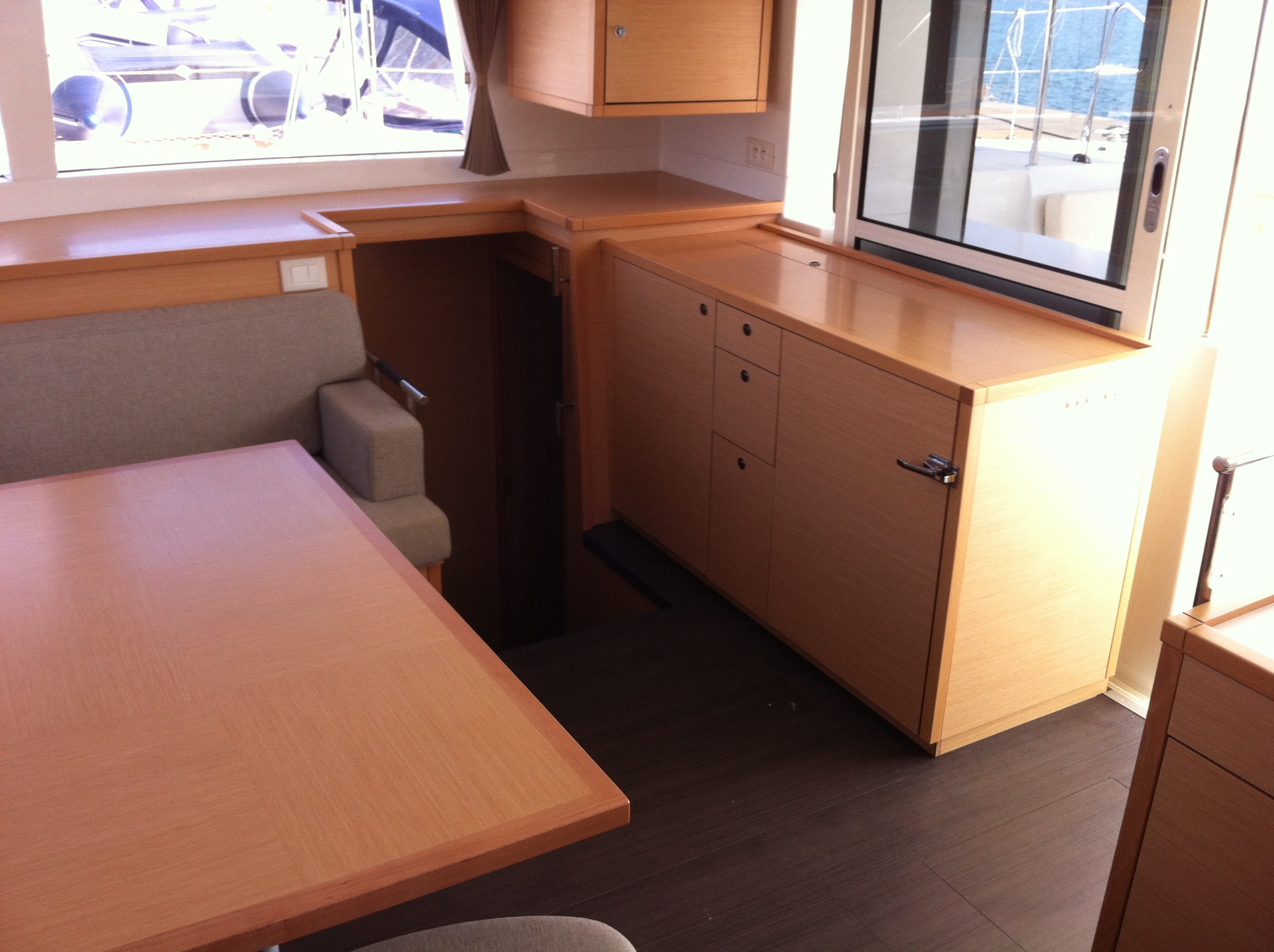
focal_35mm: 35
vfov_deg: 40.6
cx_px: 637
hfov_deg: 52.7
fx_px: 1286
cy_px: 476
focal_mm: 3.85
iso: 80
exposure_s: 1/127
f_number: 2.8
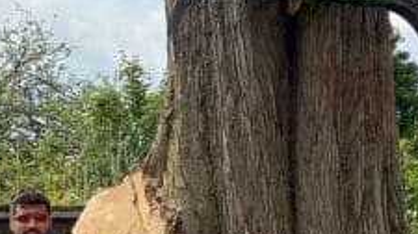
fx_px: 1428
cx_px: 307
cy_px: 141
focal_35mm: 129
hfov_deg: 16.6
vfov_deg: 9.4
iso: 32
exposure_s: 1/5025
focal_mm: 4.25
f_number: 1.8
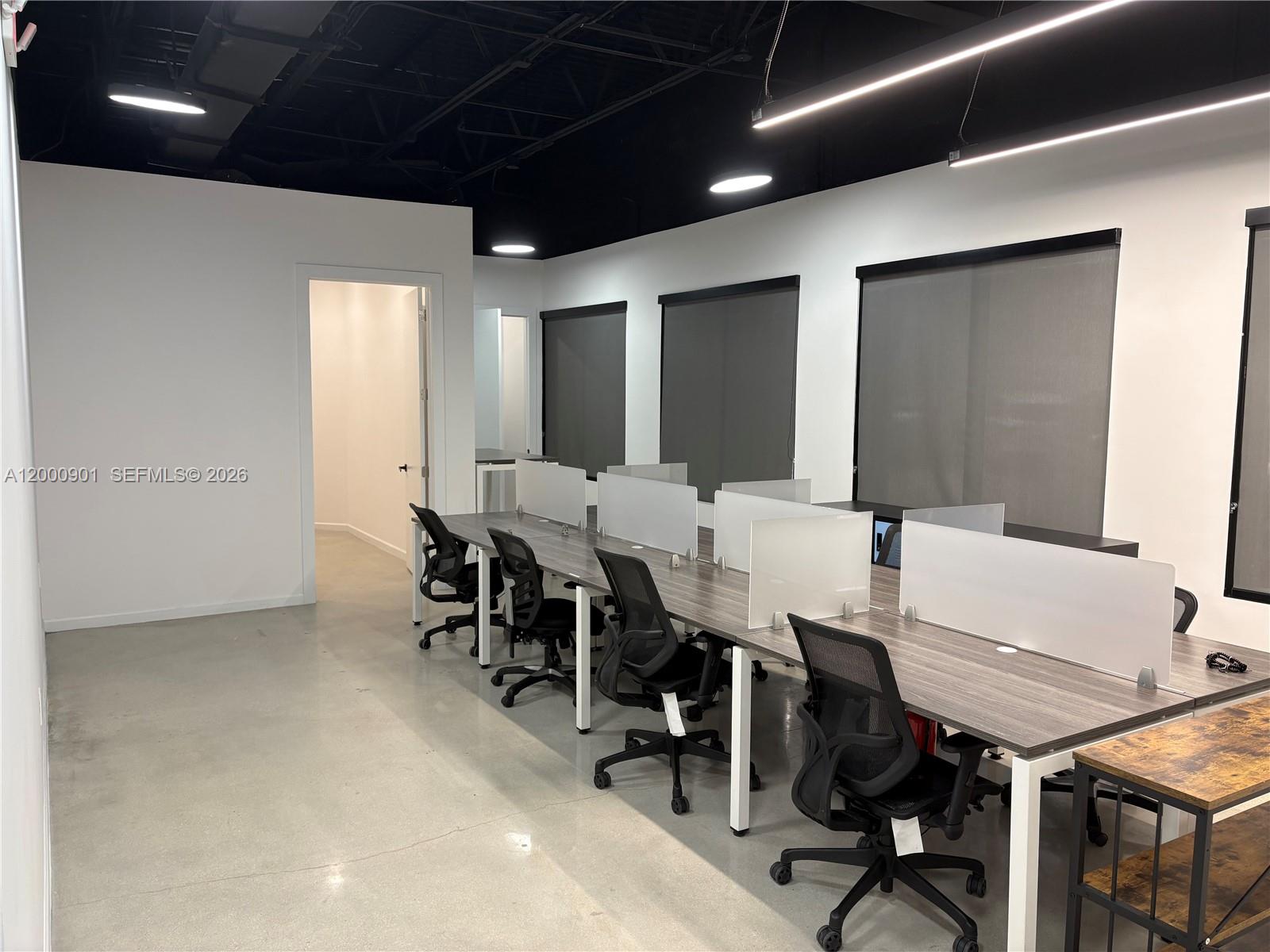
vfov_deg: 53.1
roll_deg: -0.3
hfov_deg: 67.3
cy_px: 476
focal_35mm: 26
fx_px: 954
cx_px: 635
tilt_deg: -5.0
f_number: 1.6
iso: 64
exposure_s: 1/60
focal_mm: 5.96
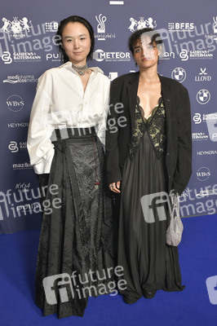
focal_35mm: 27
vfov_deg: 67.4
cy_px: 163
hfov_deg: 47.9
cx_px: 108
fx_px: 245
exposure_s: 1/200
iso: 2000
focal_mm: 27
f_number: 6.3
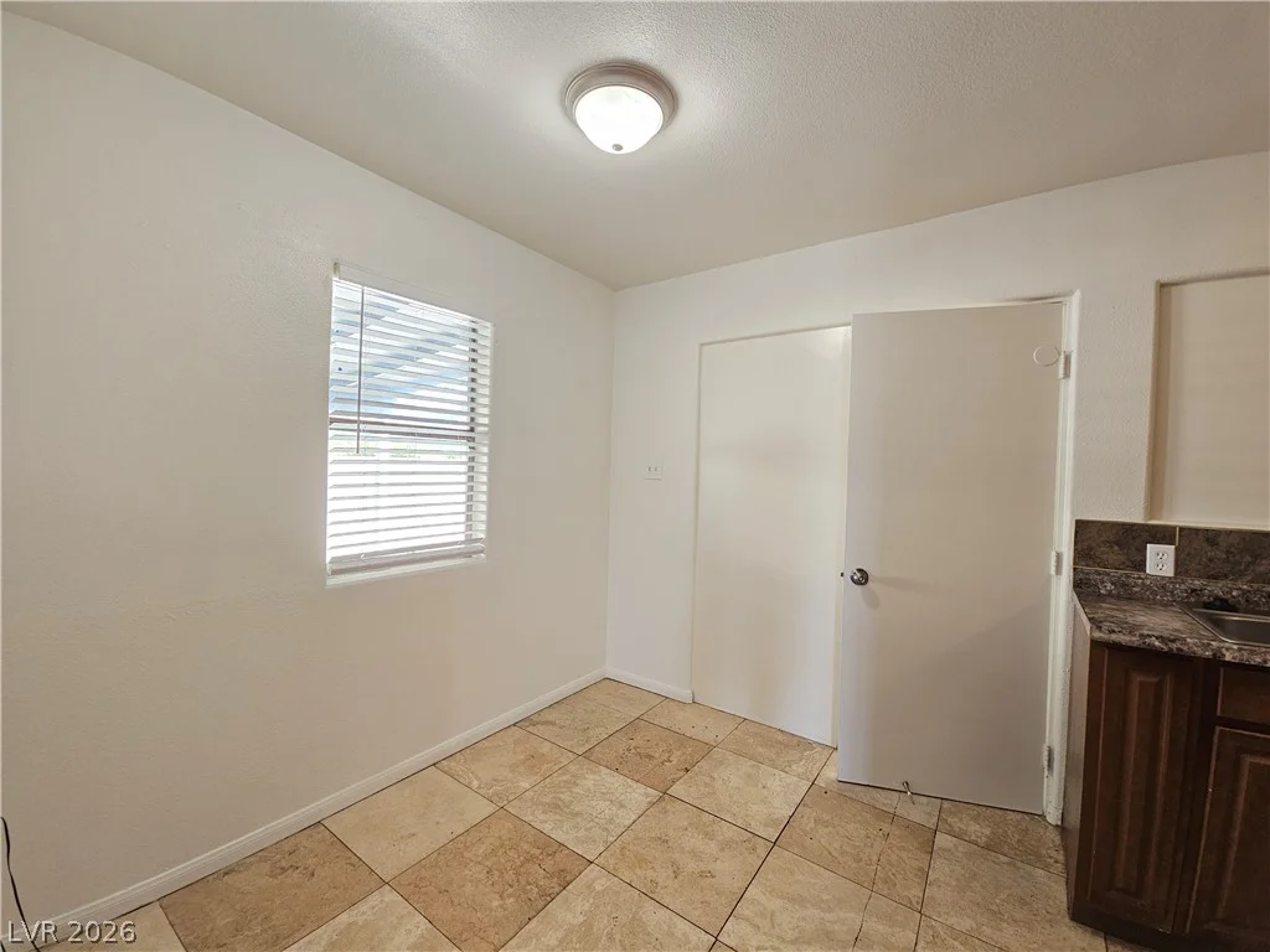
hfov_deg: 106.2
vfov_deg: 89.9
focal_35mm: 13
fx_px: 477
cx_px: 635
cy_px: 476
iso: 200
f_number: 2.2
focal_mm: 2.2
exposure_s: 1/60
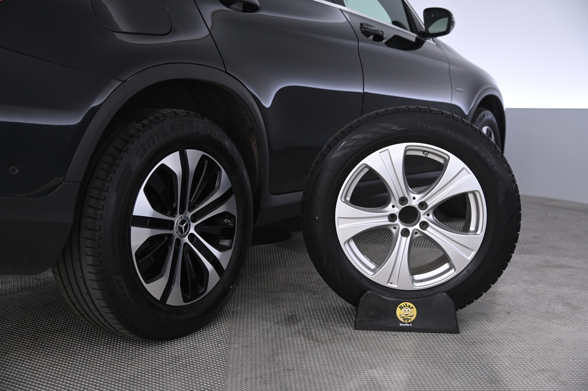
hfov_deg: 44.5
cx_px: 294
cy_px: 196
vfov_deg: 30.5
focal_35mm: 44
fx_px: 718
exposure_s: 1/80
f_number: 4
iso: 2000
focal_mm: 44
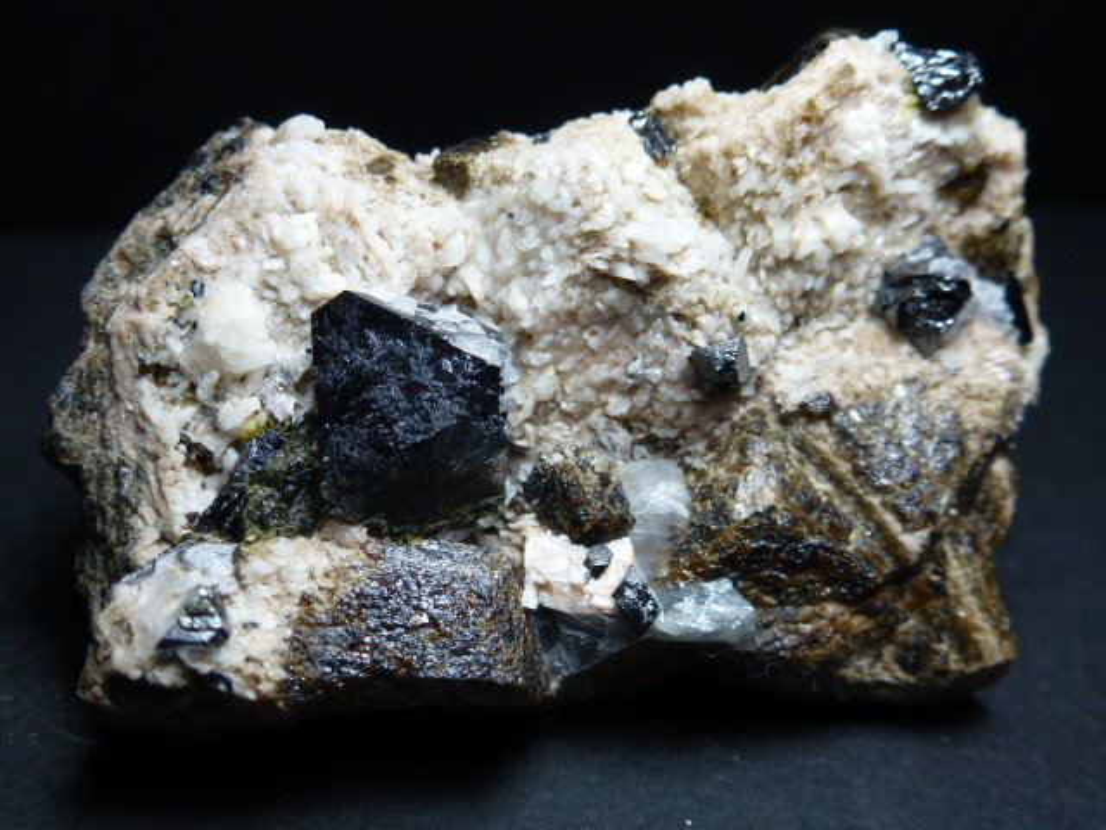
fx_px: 1214
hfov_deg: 49.0
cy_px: 415
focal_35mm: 38
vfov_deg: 37.7
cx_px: 553
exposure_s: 1/80
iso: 125
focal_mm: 6.8
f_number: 3.8
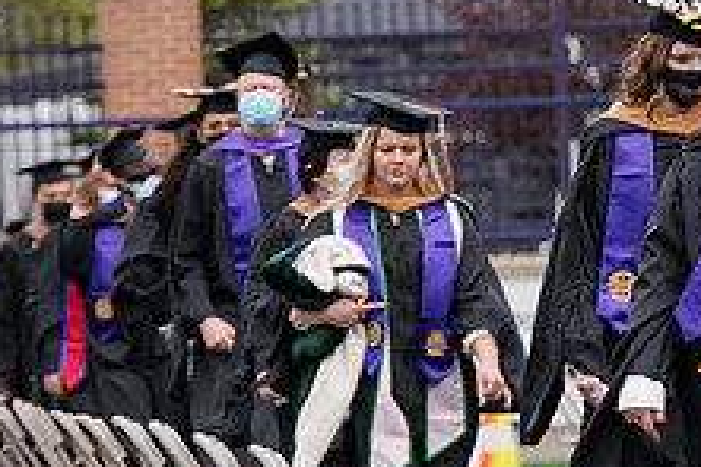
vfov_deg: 3.0
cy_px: 265
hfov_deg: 4.5
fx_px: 8950
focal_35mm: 460
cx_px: 803
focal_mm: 175
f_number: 5.6
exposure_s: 1/640
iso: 250
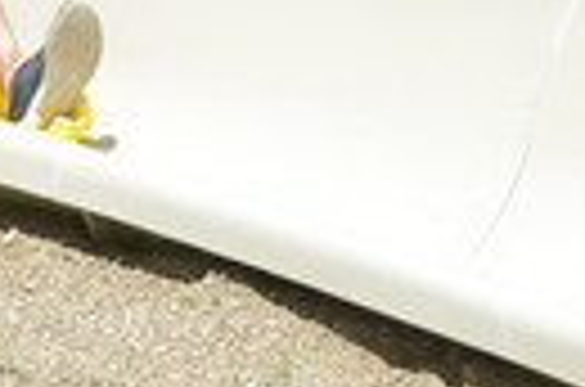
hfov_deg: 3.4
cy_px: 205
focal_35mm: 602
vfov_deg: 2.3
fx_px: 9759
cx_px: -220
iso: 450
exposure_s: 1/1250
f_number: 6.3
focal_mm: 195
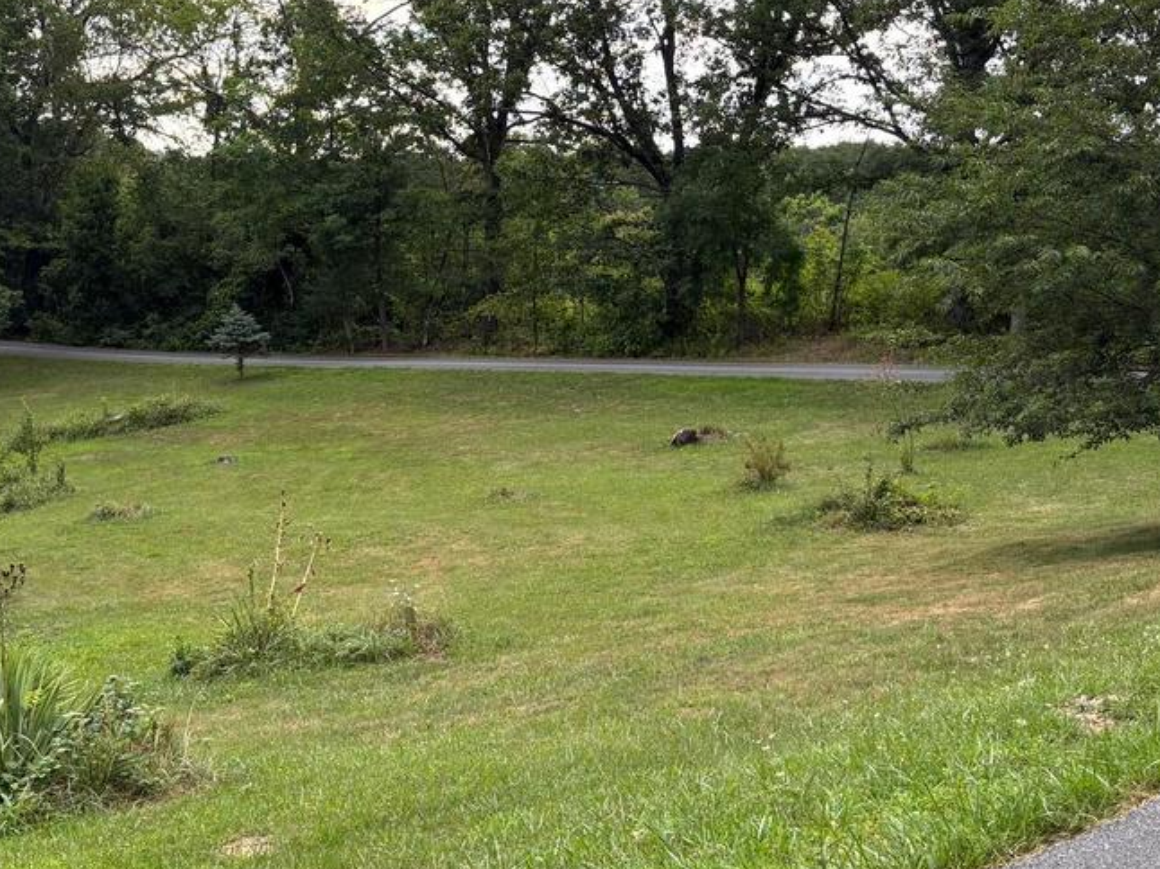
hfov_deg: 33.2
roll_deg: -2.5
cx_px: 584
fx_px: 1943
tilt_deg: -3.7
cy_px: 357
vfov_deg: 25.2
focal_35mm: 58
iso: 64
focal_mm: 5.96
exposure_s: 1/354
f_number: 1.6
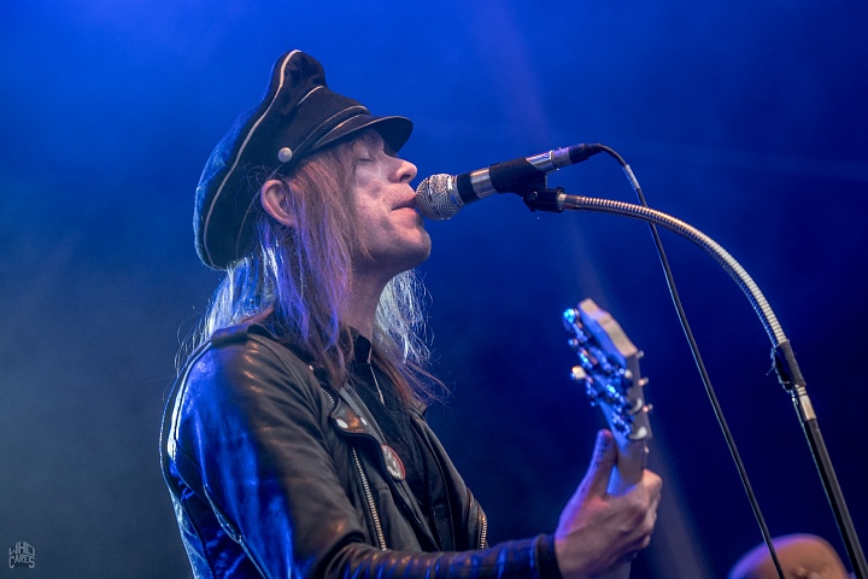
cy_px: 290
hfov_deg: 11.8
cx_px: 434
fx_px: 4195
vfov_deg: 7.9
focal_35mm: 174
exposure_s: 1/160
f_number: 2.8
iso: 1600
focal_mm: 116
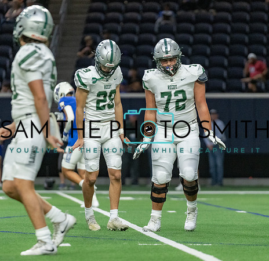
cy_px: 143
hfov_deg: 5.9
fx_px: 2620
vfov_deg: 5.7
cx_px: 133
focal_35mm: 303
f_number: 2.8
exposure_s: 1/1000
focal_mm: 200
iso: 4000
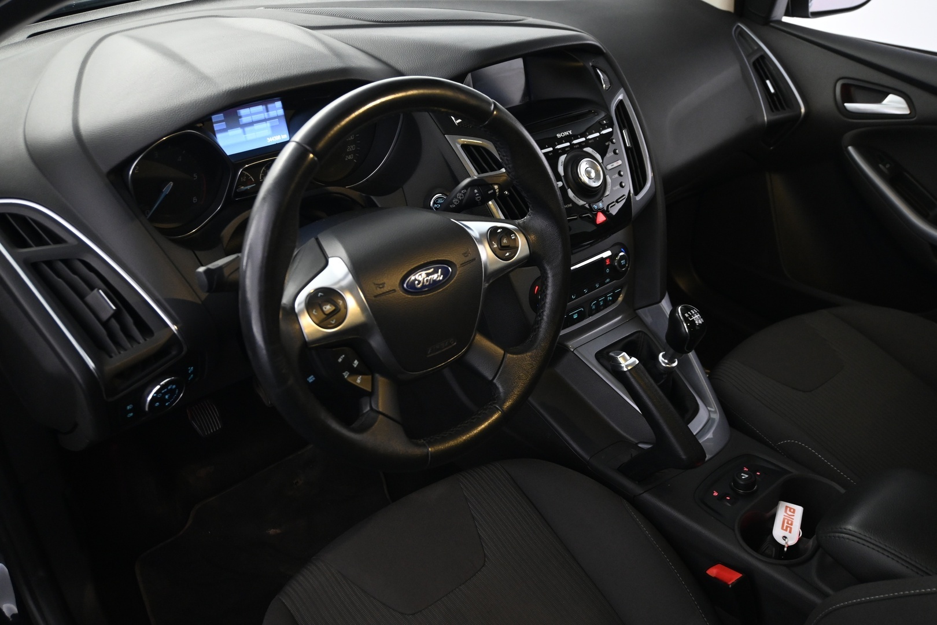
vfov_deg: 41.7
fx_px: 820
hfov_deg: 59.5
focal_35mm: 32
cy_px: 312
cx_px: 468
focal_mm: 21
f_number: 4
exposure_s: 1/13
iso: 1600
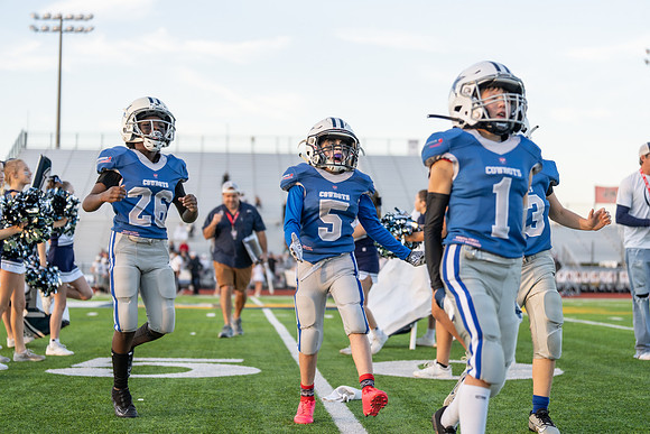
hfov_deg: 28.8
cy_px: 217
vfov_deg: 19.5
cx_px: 325
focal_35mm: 70
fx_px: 1264
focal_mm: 70
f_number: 2.8
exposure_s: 1/1250
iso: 640
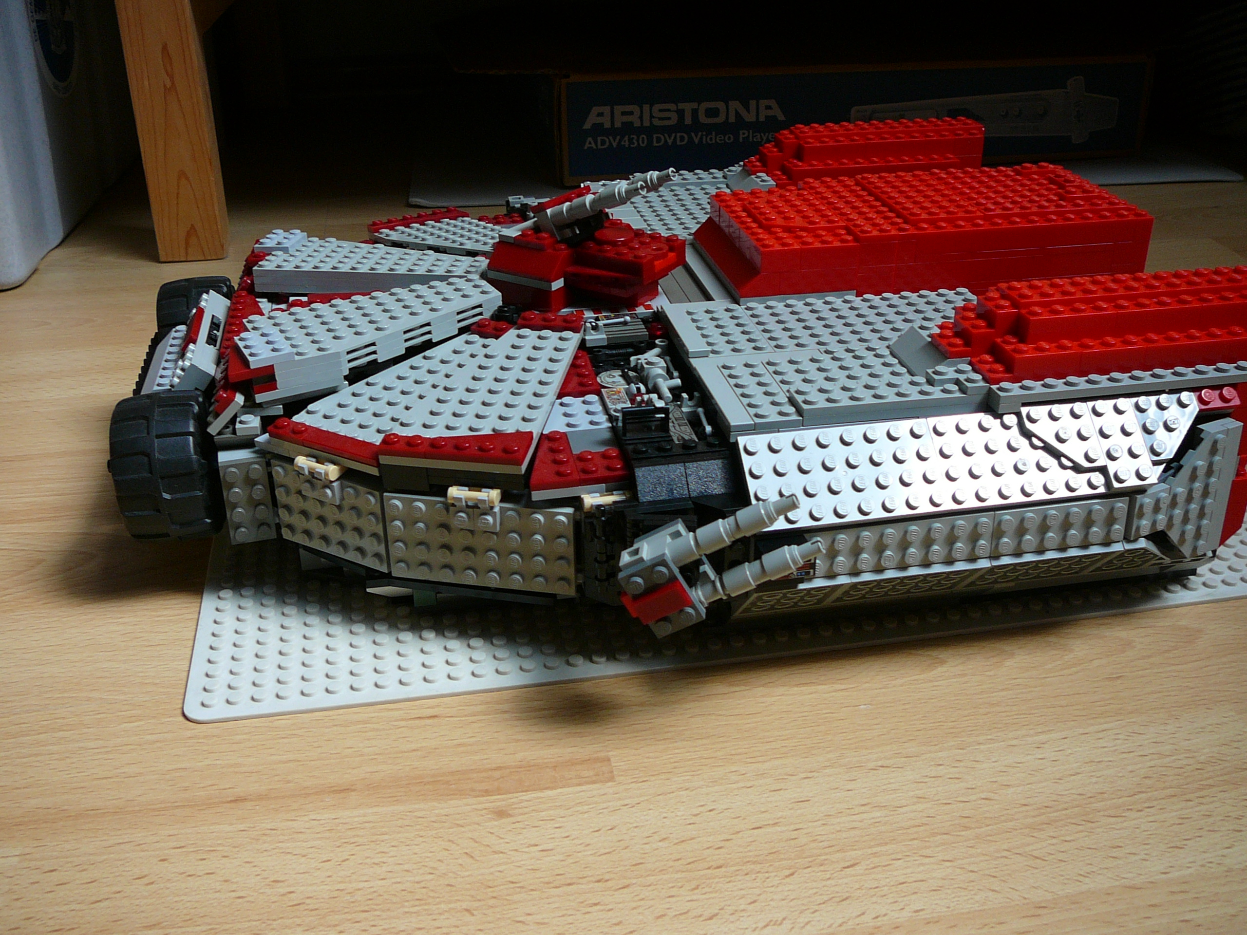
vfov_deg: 40.7
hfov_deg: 52.6
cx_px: 624
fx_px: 1261
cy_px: 468
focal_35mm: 35
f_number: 2.8
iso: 80
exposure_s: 1/60
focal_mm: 5.2
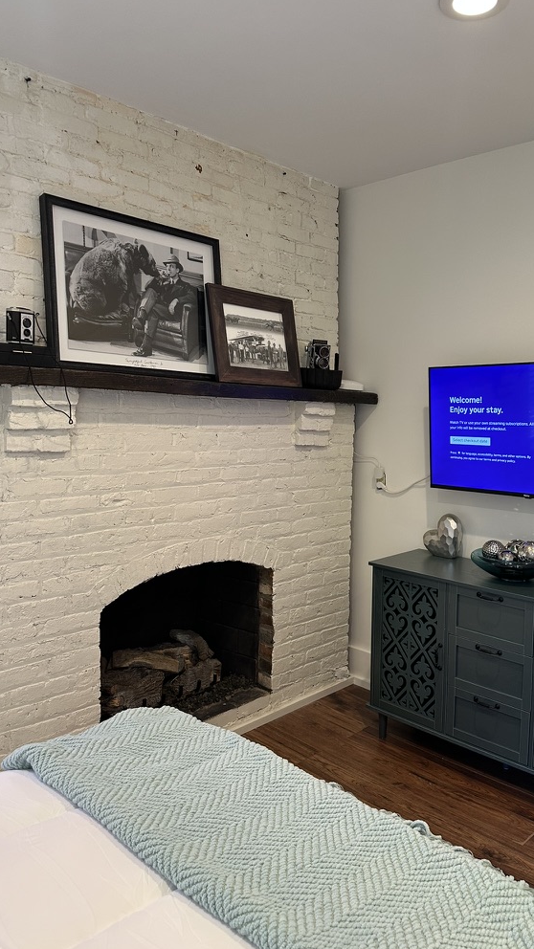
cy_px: 470
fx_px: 680
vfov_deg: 69.9
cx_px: 331
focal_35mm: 27
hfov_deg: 42.6
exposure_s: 1/60
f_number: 1.78
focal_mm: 6.86
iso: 125
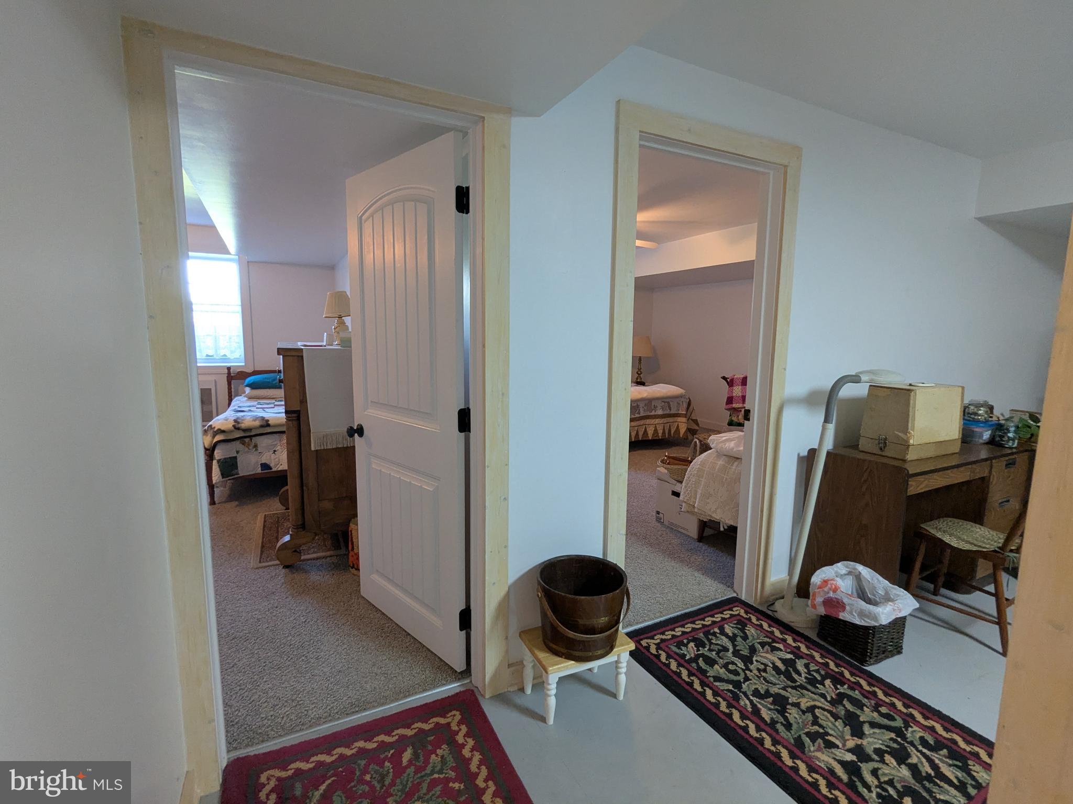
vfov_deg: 78.1
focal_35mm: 16
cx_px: 536
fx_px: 496
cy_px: 402
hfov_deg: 94.5
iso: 382
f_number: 2.2
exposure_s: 1/60
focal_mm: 2.35
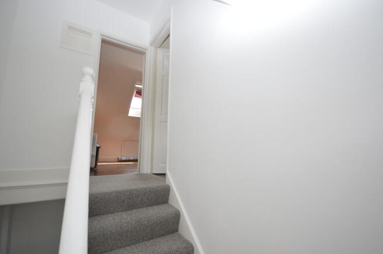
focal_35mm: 15
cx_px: 192
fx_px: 159
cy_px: 127
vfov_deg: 77.2
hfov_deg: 100.4
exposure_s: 1/100
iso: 400
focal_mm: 10
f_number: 5
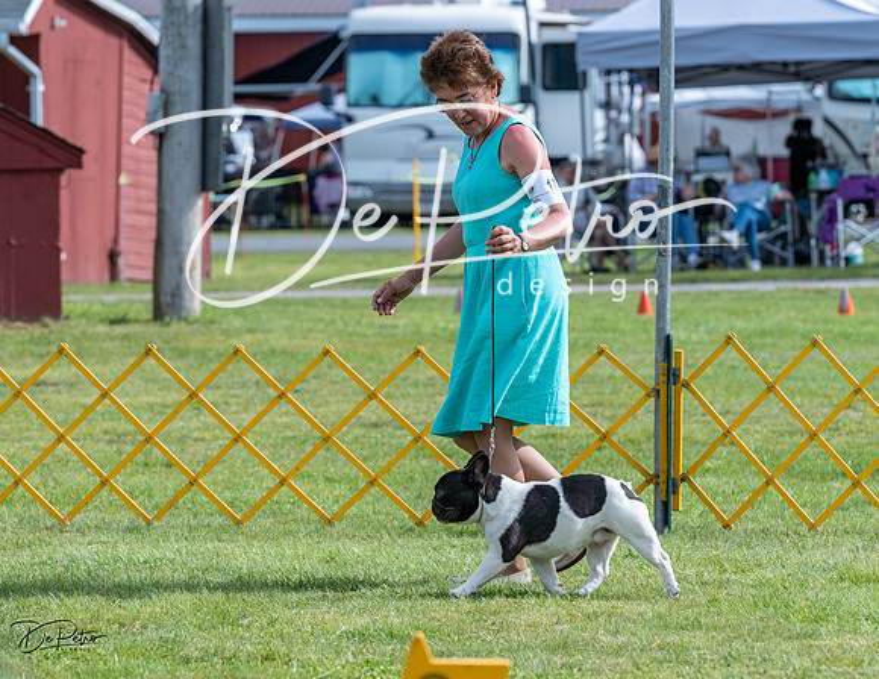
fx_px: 5101
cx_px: 408
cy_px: 299
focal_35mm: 199
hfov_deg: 9.8
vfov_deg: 7.6
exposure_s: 1/1250
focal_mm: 151
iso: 250
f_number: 5.6
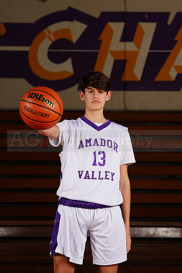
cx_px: 91
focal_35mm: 162
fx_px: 1228
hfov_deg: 8.5
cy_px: 136
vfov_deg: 12.7
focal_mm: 162
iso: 200
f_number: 9
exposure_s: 1/200
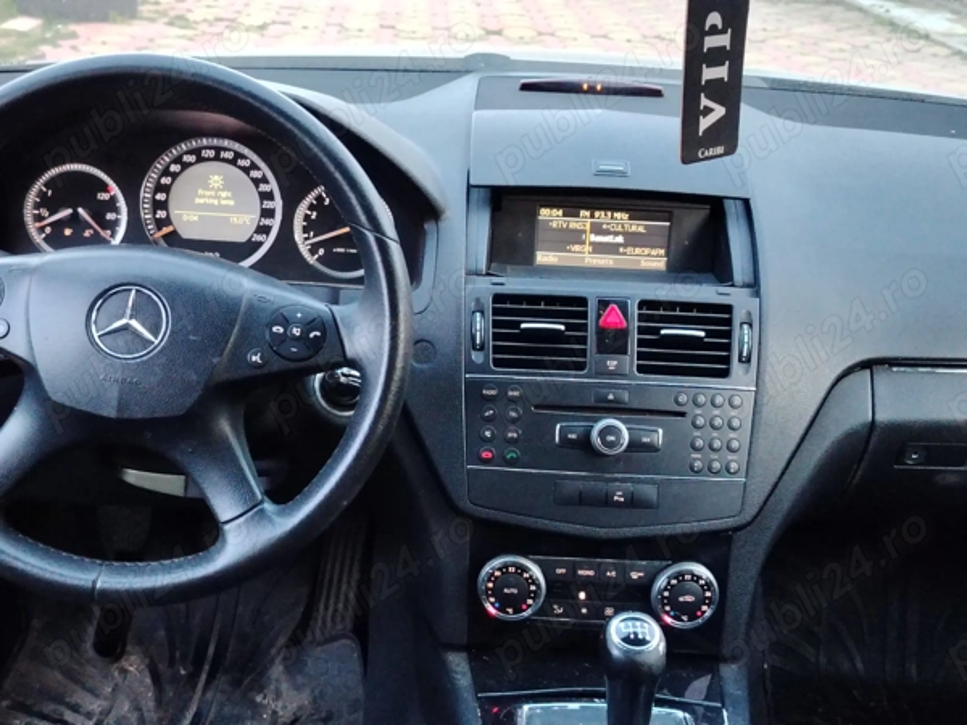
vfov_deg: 30.3
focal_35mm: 48
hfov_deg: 39.7
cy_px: 362
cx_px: 484
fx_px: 1341
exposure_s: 1/25
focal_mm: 5.25
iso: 1072
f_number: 1.75
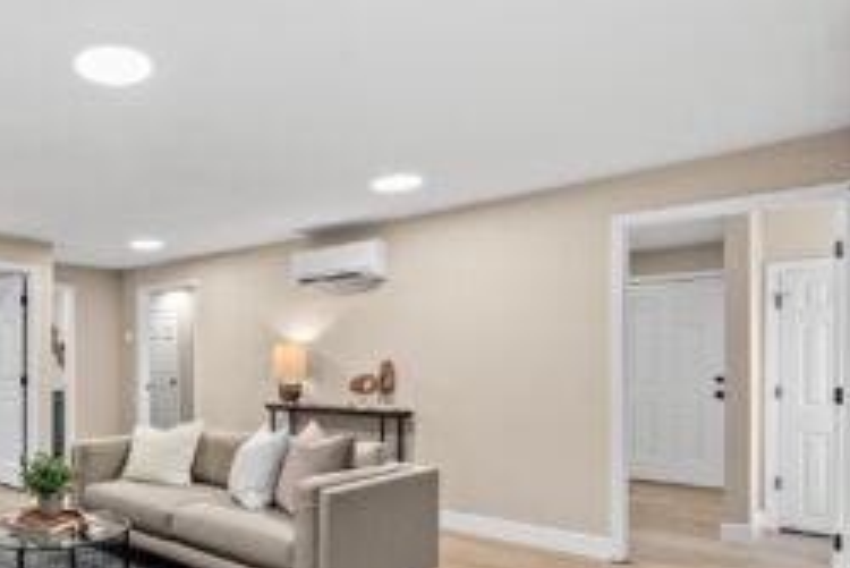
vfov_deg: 51.8
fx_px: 567
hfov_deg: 67.2
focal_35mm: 24
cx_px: 177
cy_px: 396
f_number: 7.1
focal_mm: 15
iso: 1000
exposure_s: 1/8
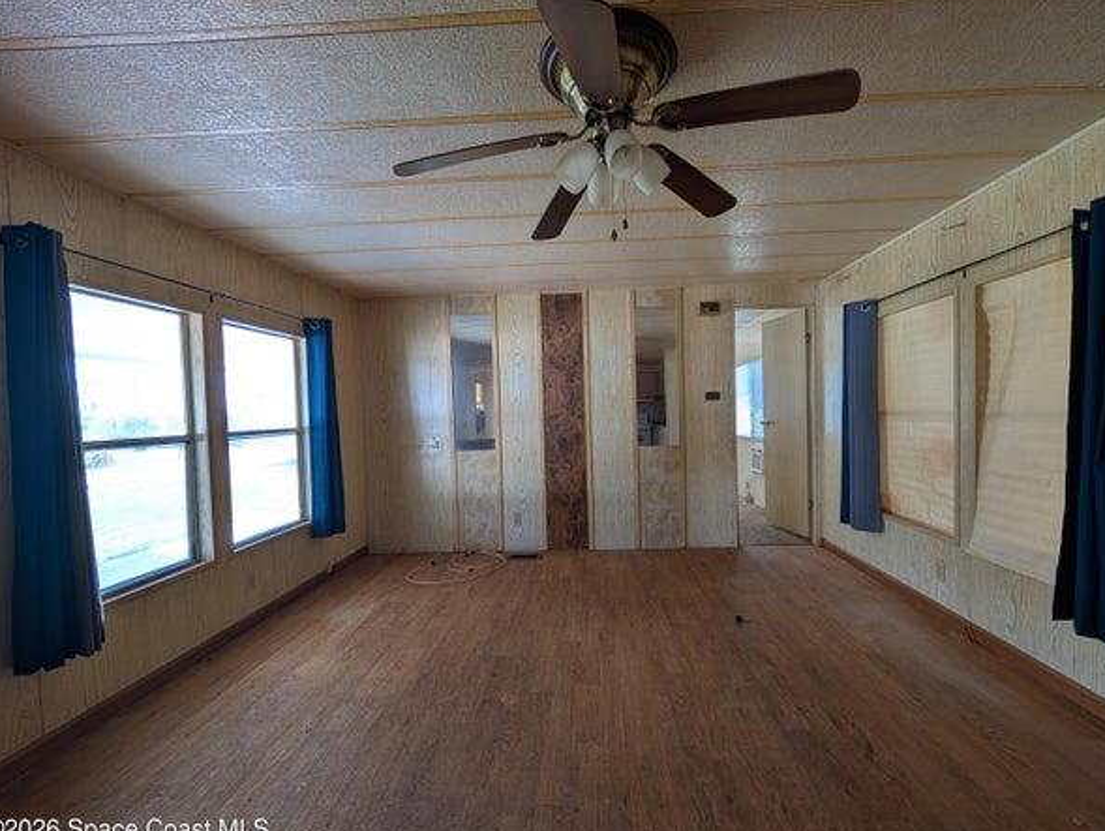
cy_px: 420
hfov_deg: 106.0
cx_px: 582
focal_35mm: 13
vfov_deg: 90.0
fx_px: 415
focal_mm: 2.02
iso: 50
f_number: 1.7
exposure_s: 1/104
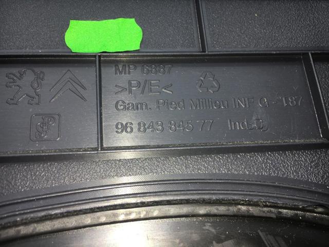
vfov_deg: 48.2
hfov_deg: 61.7
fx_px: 276
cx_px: 164
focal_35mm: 29
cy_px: 124
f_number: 2.2
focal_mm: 4.15
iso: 25
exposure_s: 1/94
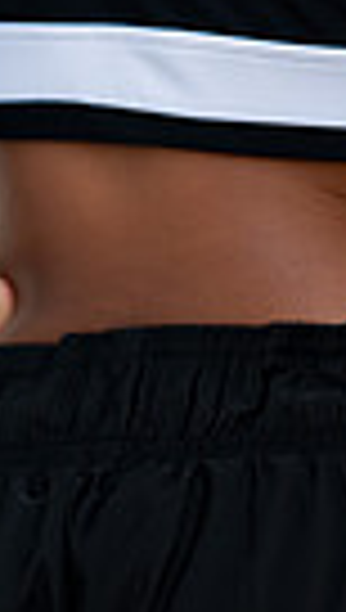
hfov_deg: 4.2
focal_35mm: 294
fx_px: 4772
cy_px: -238
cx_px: 222
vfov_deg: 7.2
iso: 100
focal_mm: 85
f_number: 2
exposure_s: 1/200
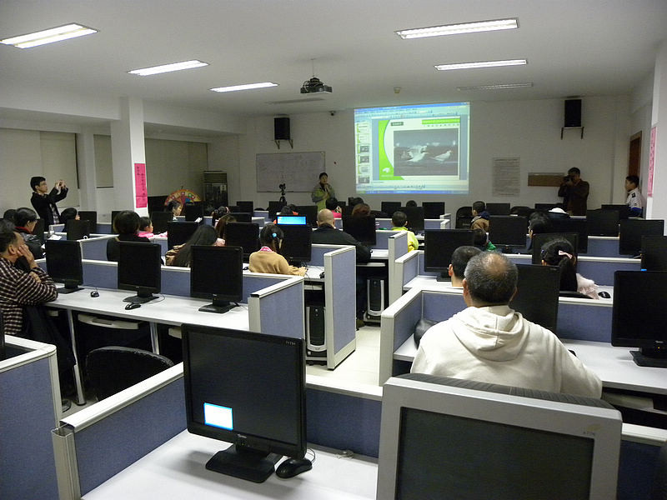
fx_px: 501
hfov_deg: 67.3
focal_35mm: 26
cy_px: 250
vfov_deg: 53.1
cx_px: 334
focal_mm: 4.6
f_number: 2.8
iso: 400
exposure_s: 1/22.2
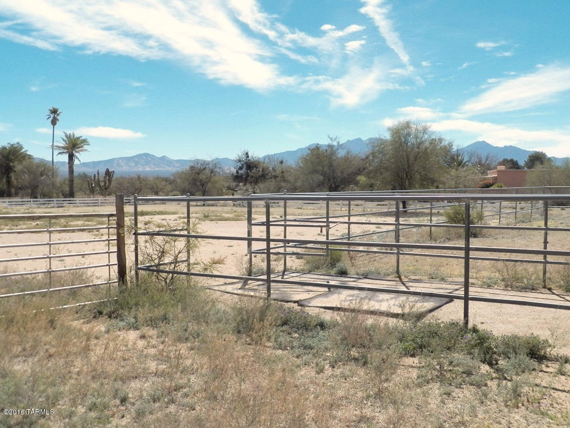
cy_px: 214
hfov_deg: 52.6
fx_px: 576
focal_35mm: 35
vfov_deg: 40.7
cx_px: 285
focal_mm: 6.3
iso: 125
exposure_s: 1/2000
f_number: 4
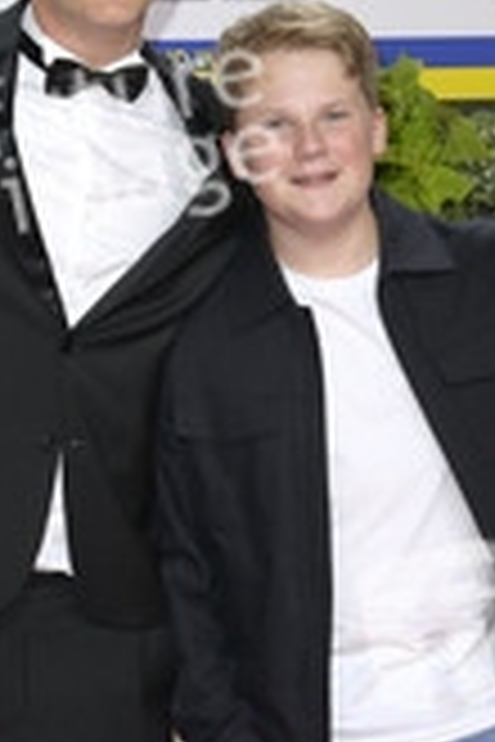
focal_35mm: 189
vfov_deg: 10.9
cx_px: 180
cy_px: 382
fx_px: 3898
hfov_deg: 7.3
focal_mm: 78
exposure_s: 1/250
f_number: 5.6
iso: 500
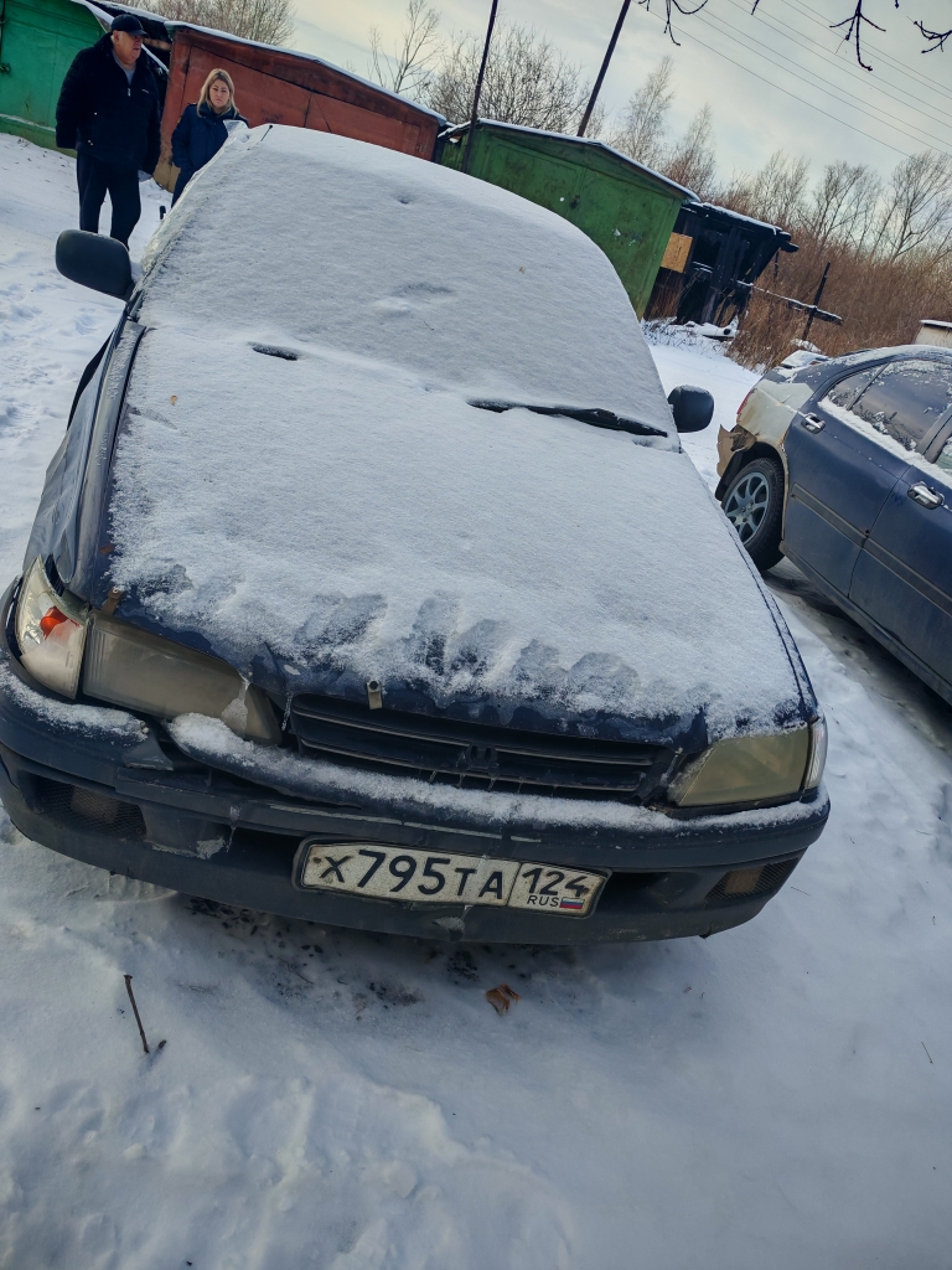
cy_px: 635
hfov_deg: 51.4
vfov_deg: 65.3
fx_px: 990
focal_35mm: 27
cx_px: 476
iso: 50
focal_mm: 5.52
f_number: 1.95
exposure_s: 1/590
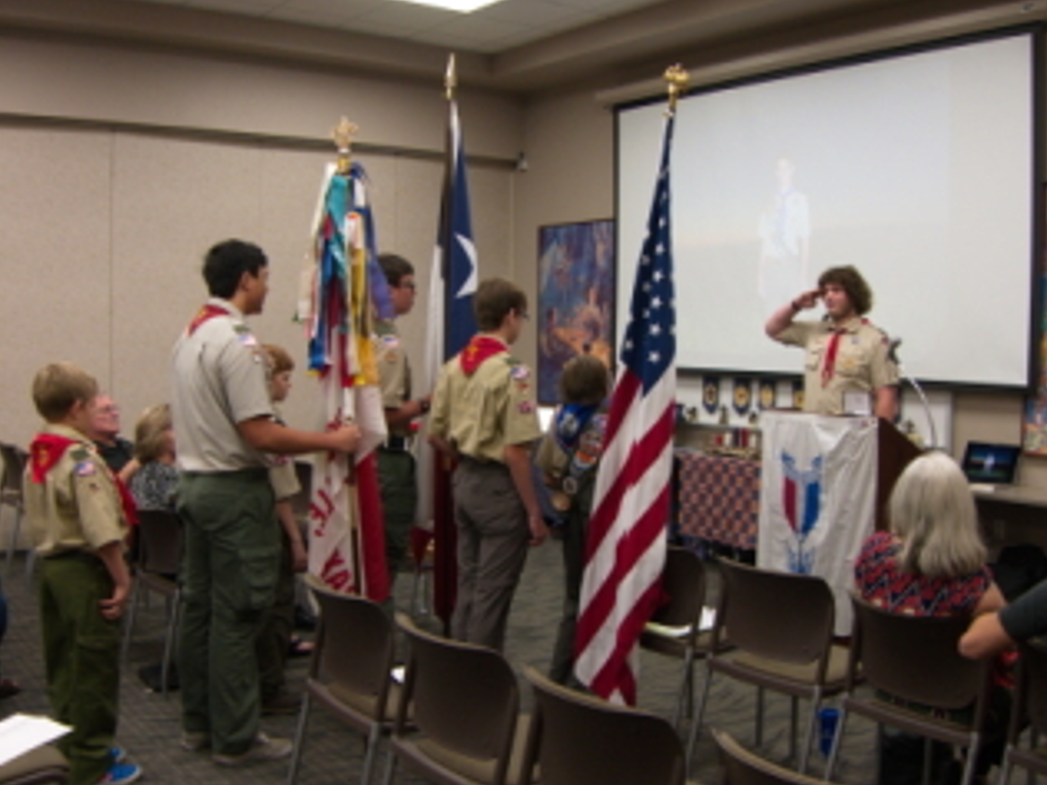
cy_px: 406
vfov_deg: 38.7
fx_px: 1119
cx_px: 532
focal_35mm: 37
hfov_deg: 50.1
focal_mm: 14
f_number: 3.5
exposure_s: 1/60
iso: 800
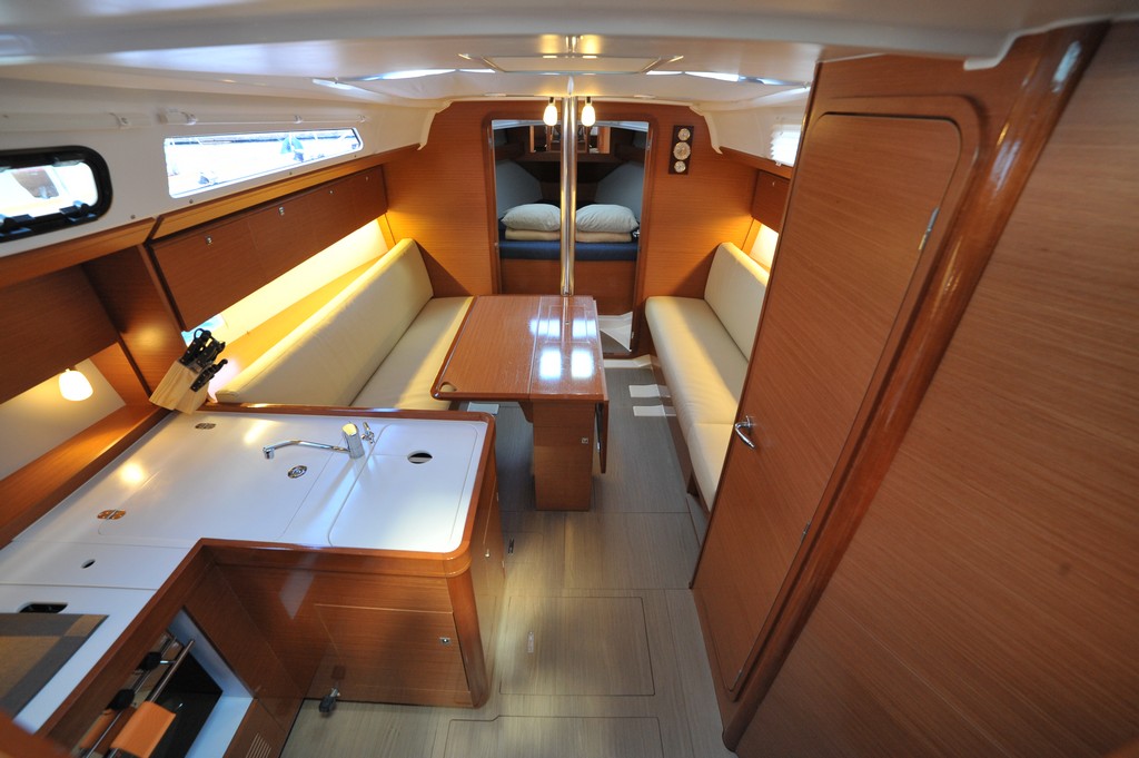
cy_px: 379
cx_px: 570
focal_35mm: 14
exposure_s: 1/50
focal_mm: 14
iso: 1600
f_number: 5.6
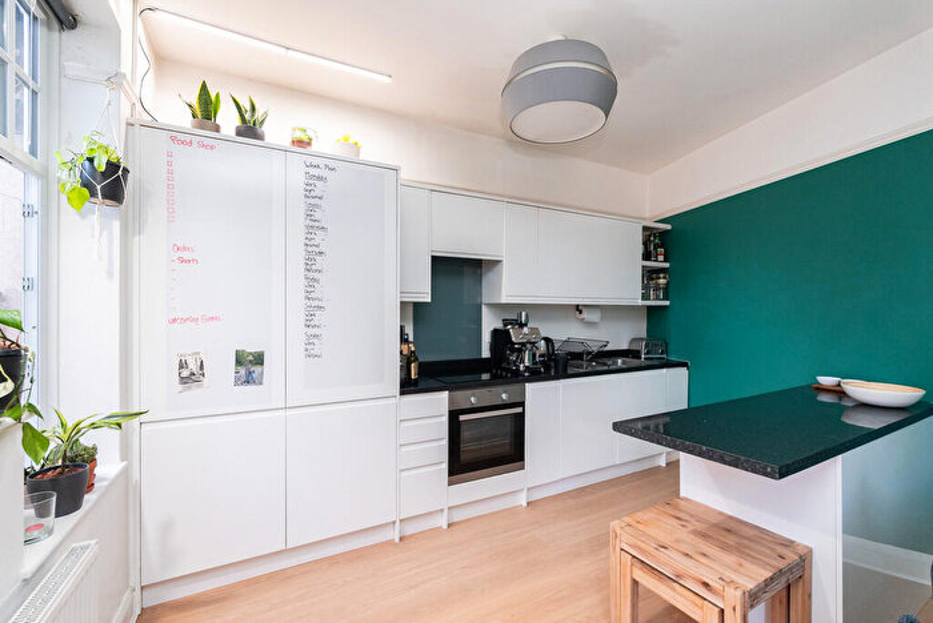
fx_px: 415
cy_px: 312
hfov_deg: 96.7
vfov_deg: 73.9
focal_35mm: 16
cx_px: 466
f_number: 7.1
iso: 2000
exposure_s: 1/80
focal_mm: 16
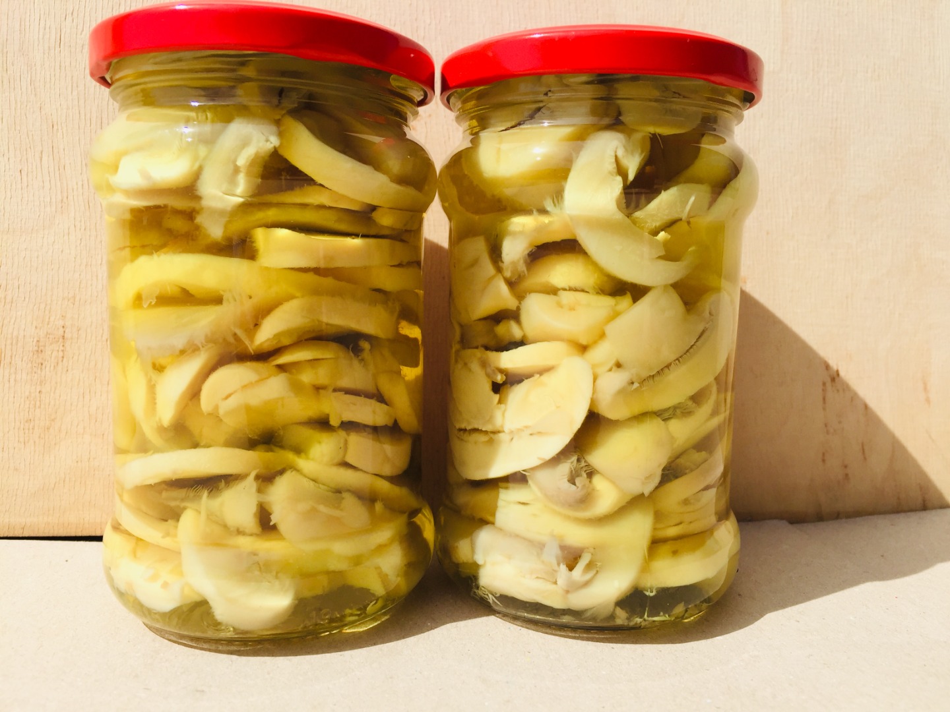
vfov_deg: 48.2
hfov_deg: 61.7
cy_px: 356
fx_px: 796
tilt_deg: -5.3
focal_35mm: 29
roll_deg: -1.4
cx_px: 475
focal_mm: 4.15
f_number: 2.2
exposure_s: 1/2475
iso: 32
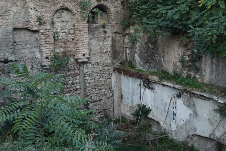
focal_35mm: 40
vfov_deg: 32.8
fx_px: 251
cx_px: 102
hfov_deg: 48.4
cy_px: 40
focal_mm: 24
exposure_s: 1/60
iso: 250
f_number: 7.1
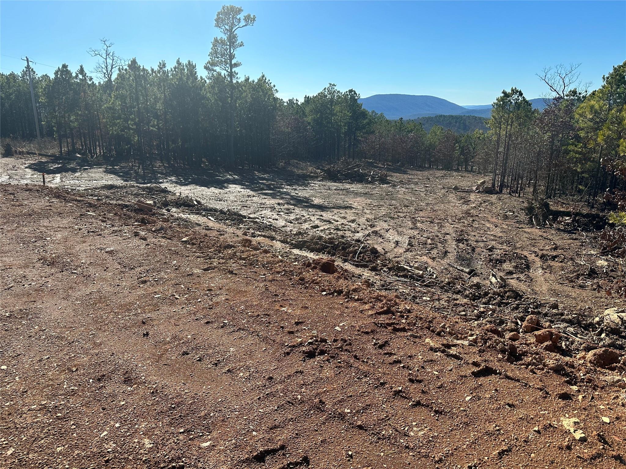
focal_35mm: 24
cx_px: 313
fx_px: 434
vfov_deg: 56.8
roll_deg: +2.2
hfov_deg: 71.6
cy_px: 234
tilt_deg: -17.1
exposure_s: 1/2882
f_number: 1.78
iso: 80
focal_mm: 6.86
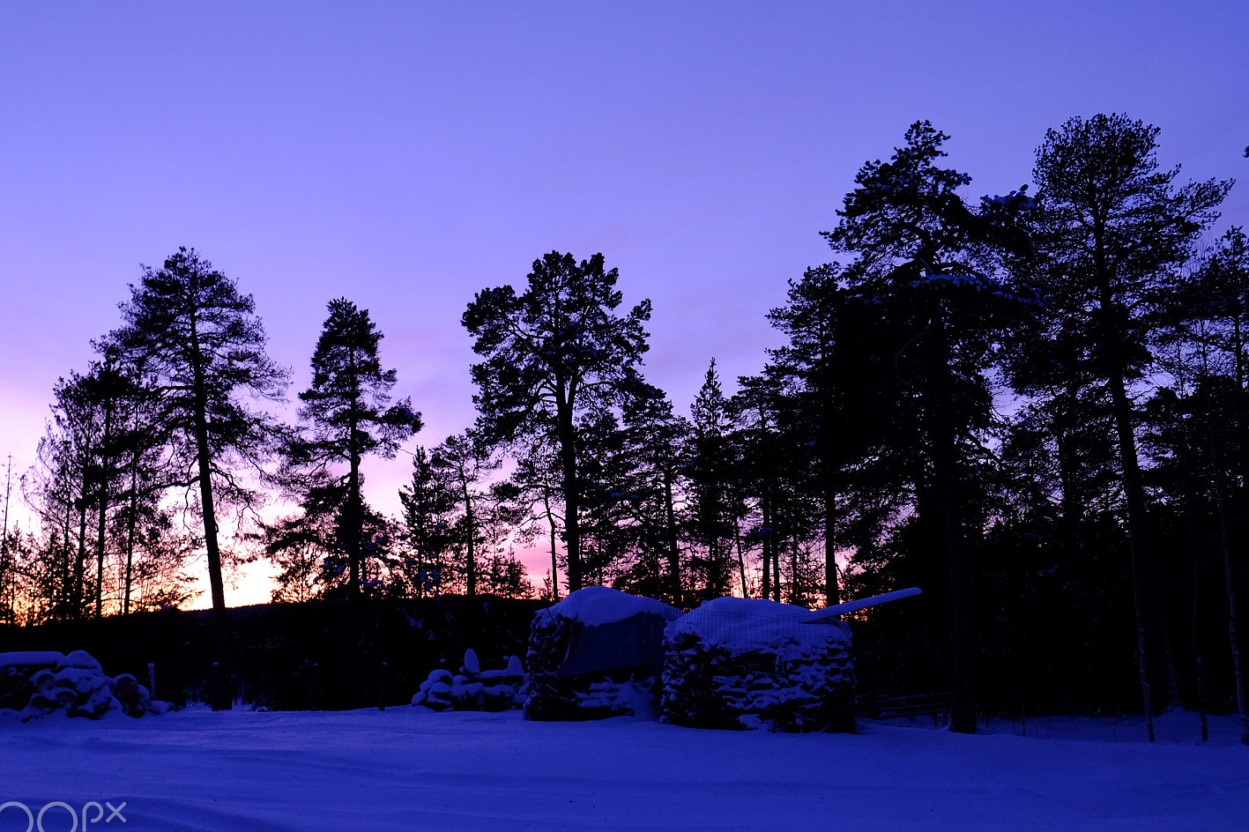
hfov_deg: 54.4
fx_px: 1214
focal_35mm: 35
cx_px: 613
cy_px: 468
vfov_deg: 37.8
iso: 800
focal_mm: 20.5
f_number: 3.2
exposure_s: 1/38
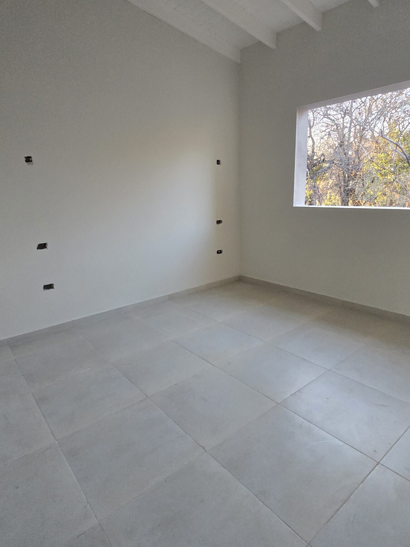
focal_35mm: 19
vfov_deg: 84.6
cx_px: 185
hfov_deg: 68.5
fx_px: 300
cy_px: 264
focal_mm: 2.2
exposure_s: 1/60
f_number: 2.2
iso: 200
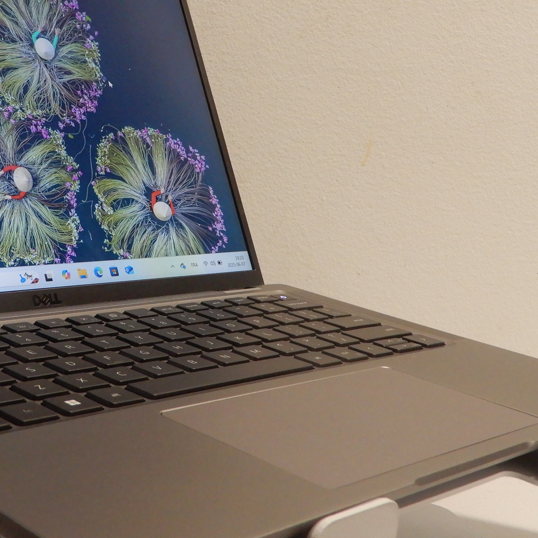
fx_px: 1125
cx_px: 155
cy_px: 216
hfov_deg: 26.6
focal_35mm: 64
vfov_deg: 26.8
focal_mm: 6.2
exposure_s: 1/20
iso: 400
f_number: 4
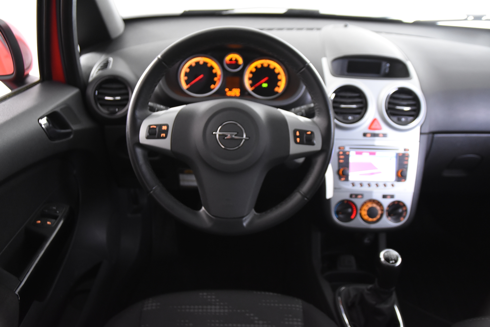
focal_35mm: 33
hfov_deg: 57.2
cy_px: 164
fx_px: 449
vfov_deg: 40.0
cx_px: 245
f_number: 3
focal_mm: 22
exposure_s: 1/30
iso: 2000
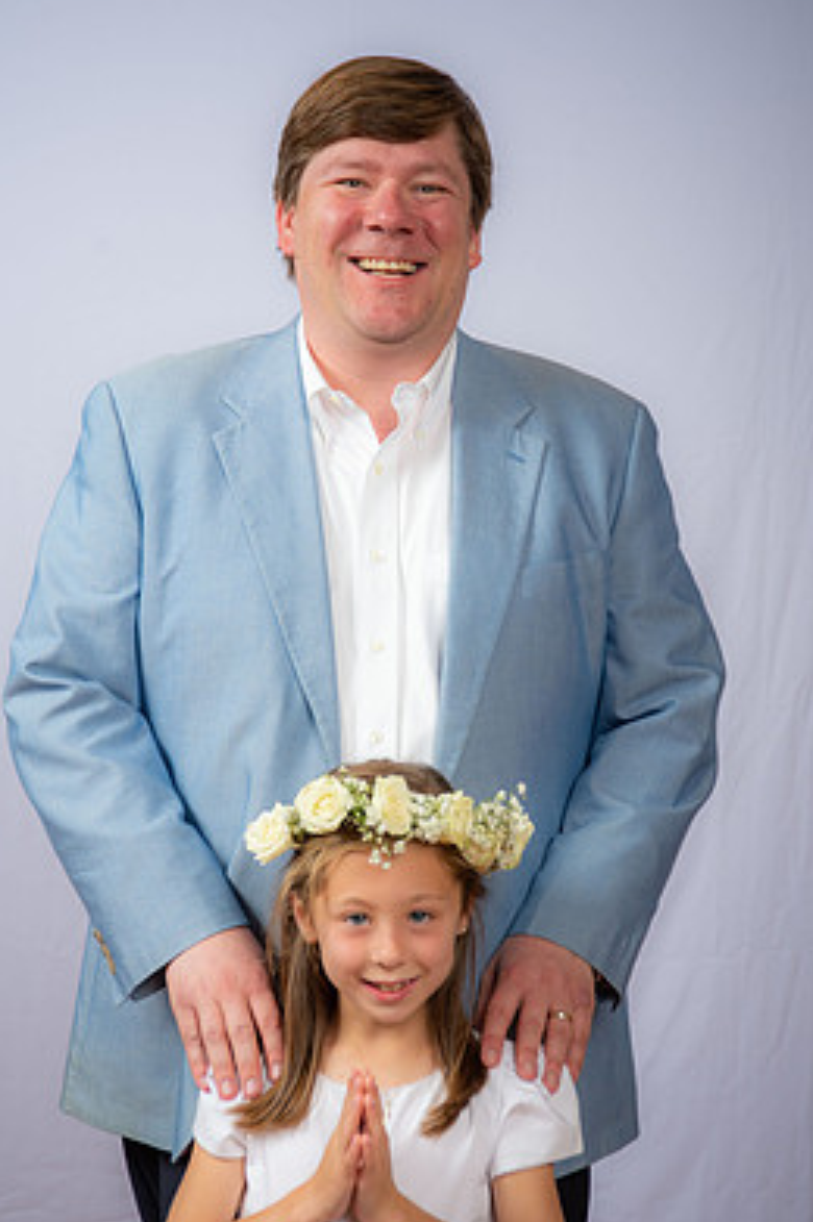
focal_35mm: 76
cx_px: 408
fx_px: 2579
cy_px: 678
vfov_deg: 26.7
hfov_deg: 17.9
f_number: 6.3
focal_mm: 66
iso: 250
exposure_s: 1/160
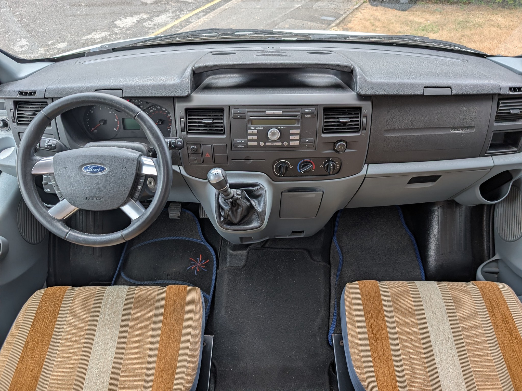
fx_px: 362
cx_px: 261
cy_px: 196
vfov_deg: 56.8
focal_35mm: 24
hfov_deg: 71.6
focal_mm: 6.9
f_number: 1.68
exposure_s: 1/167
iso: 19
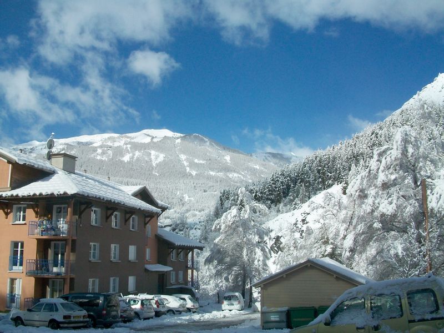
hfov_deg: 54.0
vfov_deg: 41.8
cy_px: 166
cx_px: 222
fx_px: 436
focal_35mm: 34
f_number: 5.5
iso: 80
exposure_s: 1/1000
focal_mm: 5.7
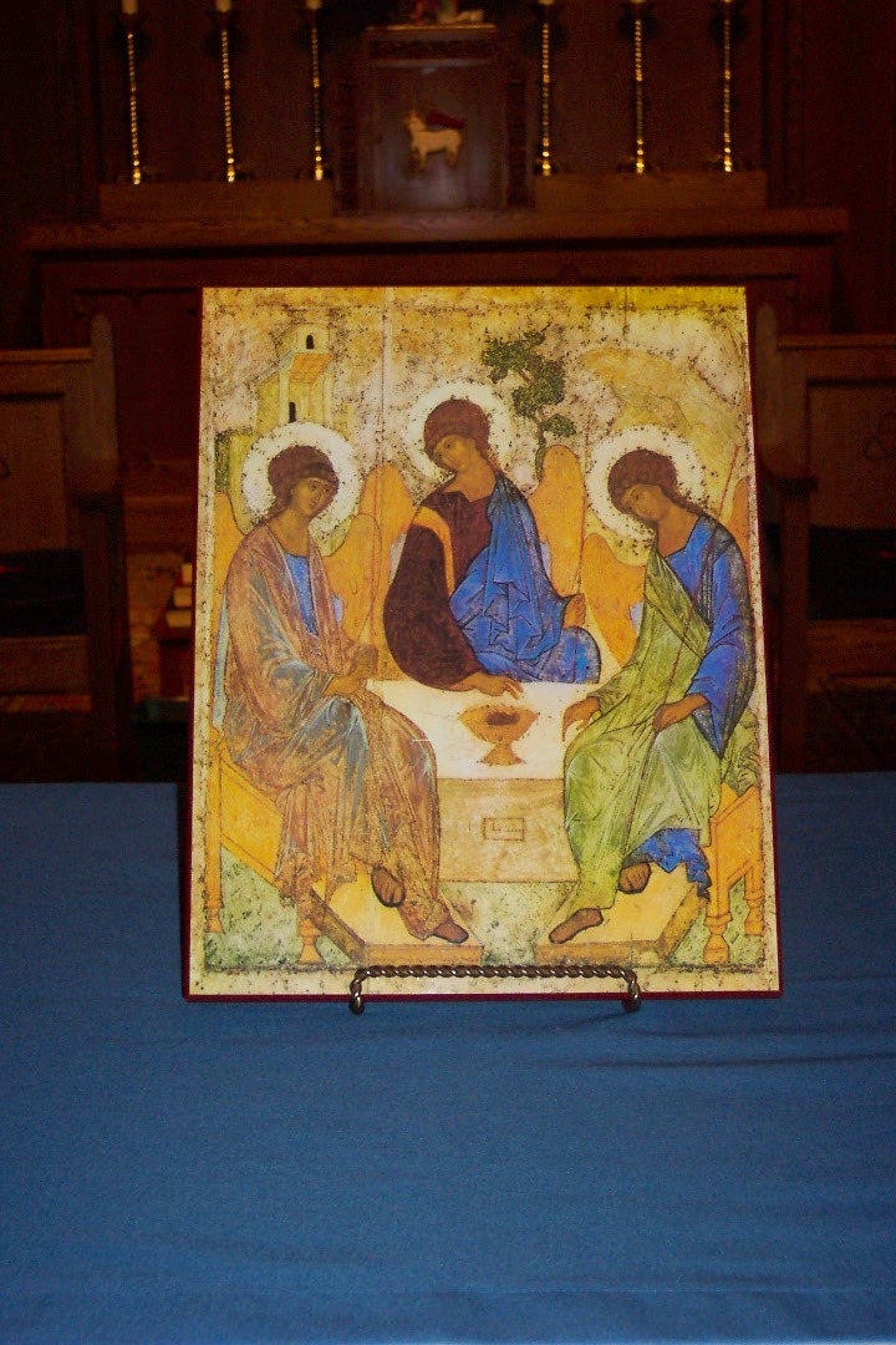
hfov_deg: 21.6
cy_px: 672
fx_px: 2352
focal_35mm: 63
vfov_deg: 31.9
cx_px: 448
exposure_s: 1/45
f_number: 3.4
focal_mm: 13.3
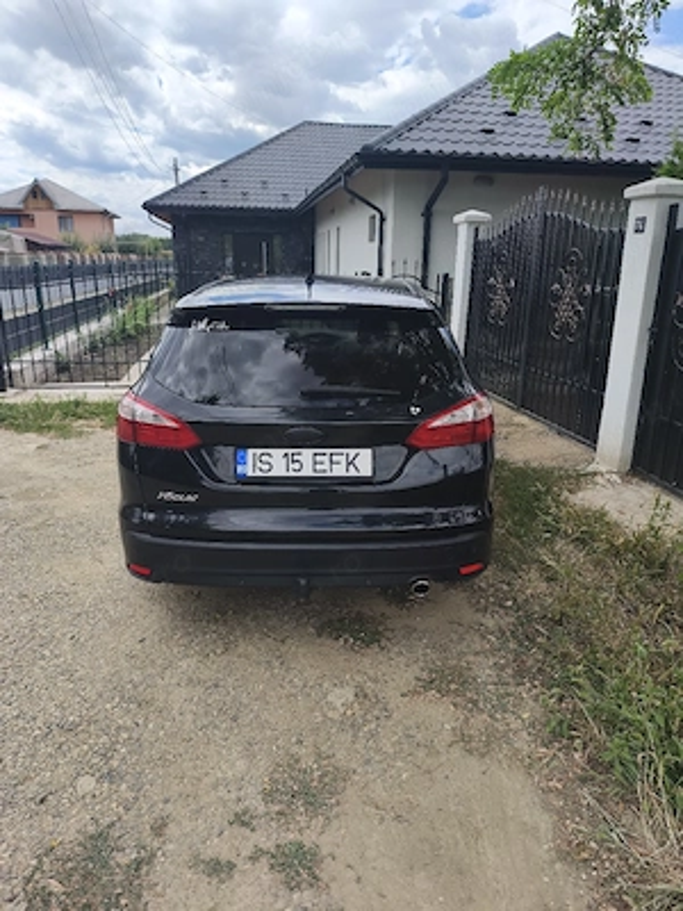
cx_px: 342
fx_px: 605
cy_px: 456
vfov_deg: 73.9
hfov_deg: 58.9
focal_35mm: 23
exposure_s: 1/909
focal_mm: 6.14
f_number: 1.65
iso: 50
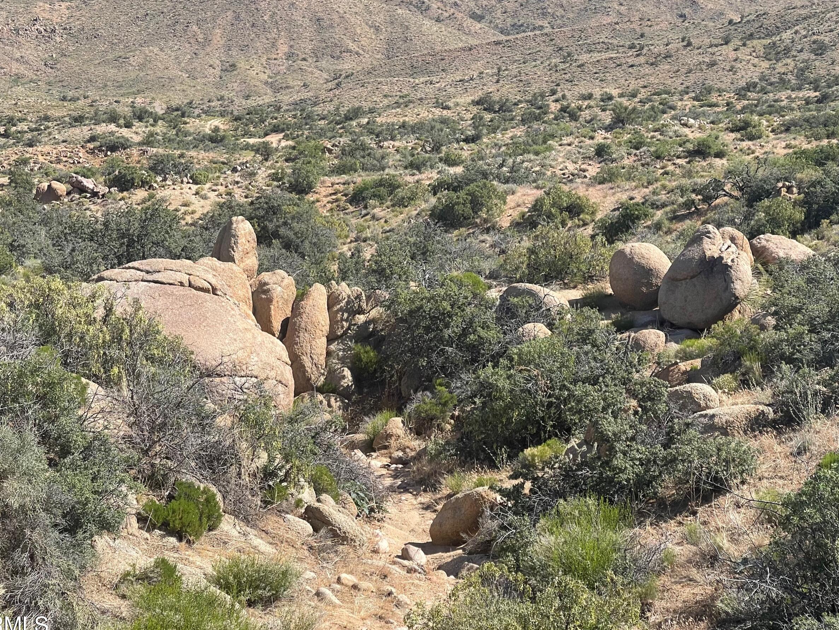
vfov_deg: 18.2
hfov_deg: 24.1
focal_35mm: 81
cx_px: 446
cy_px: 263
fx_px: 1963
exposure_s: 1/803
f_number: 2.2
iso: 20
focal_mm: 7.5
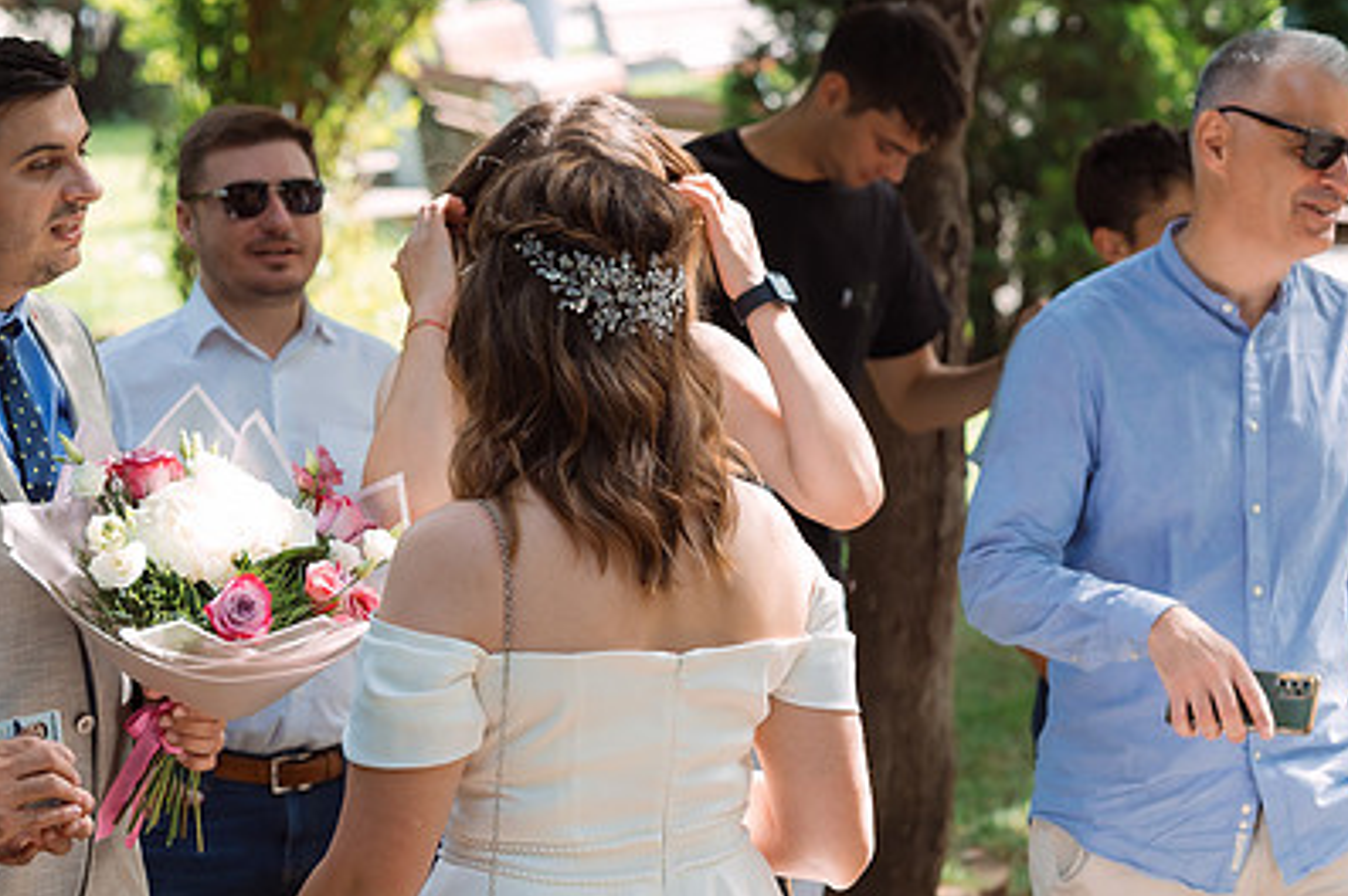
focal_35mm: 154
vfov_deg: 8.9
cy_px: 669
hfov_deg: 13.3
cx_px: 396
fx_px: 5762
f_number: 4.5
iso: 800
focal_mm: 85
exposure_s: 1/500
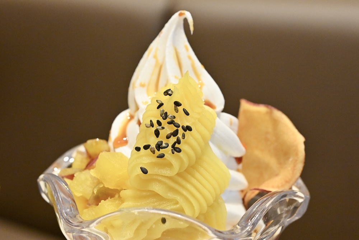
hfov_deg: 33.4
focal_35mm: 60
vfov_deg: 22.6
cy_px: 120
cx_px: 180
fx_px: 598
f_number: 9
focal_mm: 60
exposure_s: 1/160
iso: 8000
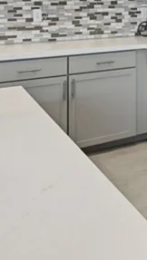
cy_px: -1
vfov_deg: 33.9
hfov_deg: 19.7
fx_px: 387
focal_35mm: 56
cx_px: 195
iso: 500
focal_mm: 15
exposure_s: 1/80
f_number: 9
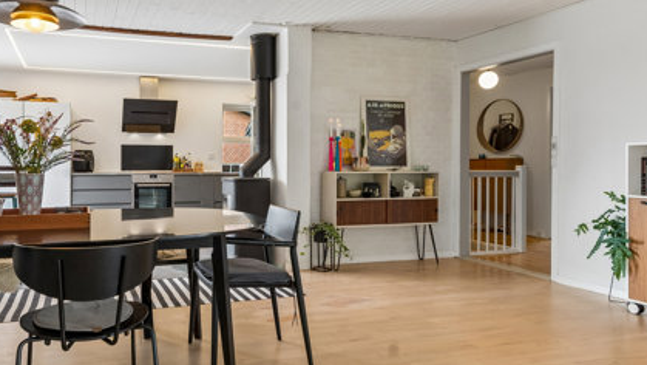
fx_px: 481
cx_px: 225
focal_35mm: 28
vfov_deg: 41.5
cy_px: 177
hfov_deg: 66.4
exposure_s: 1/6
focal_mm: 14
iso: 250
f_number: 9
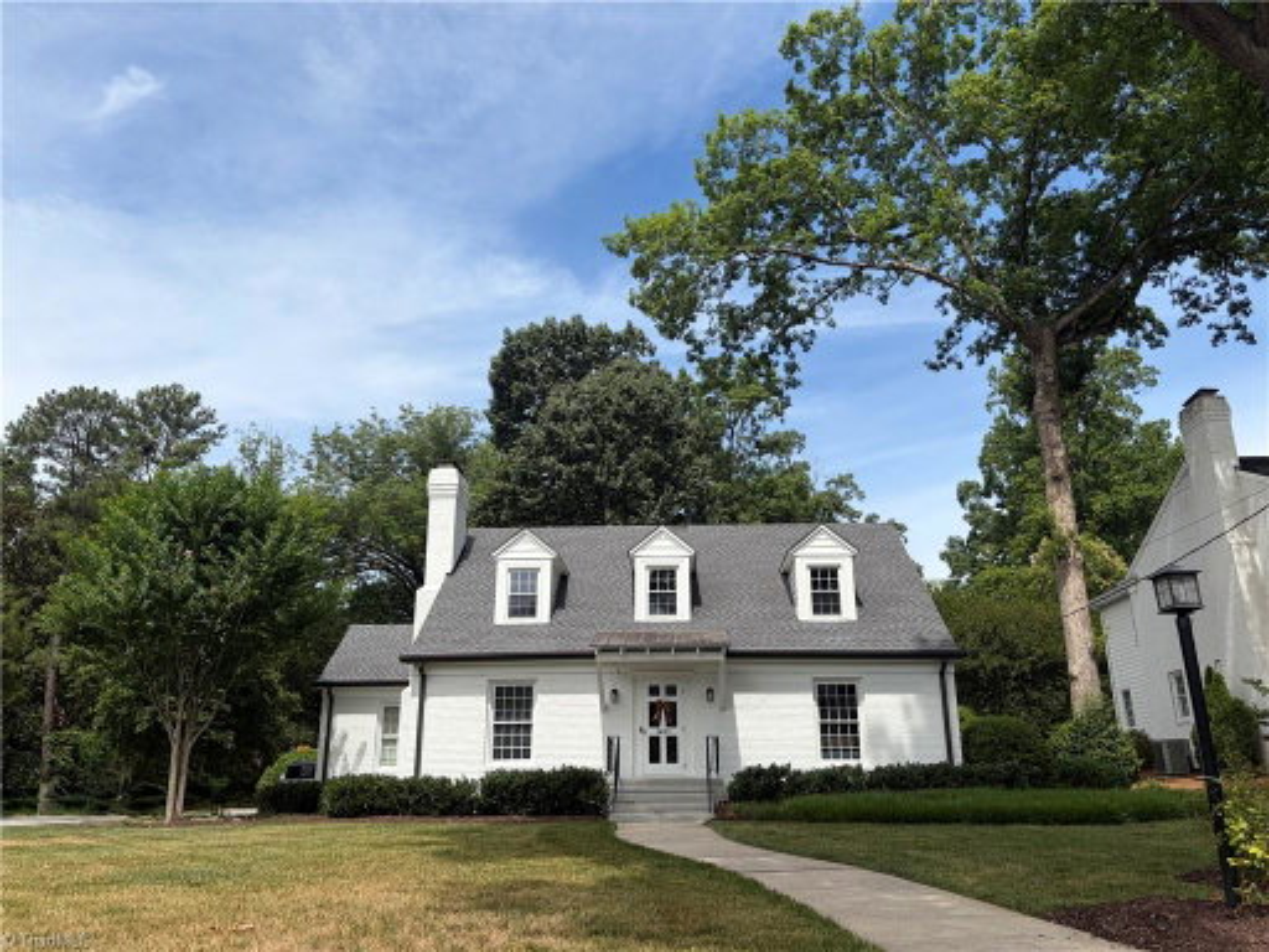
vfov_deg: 53.1
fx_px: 953
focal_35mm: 26
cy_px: 476
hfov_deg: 67.3
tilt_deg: +18.6
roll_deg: +1.2
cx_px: 634
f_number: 1.6
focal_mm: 5.96
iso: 50
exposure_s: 1/3279
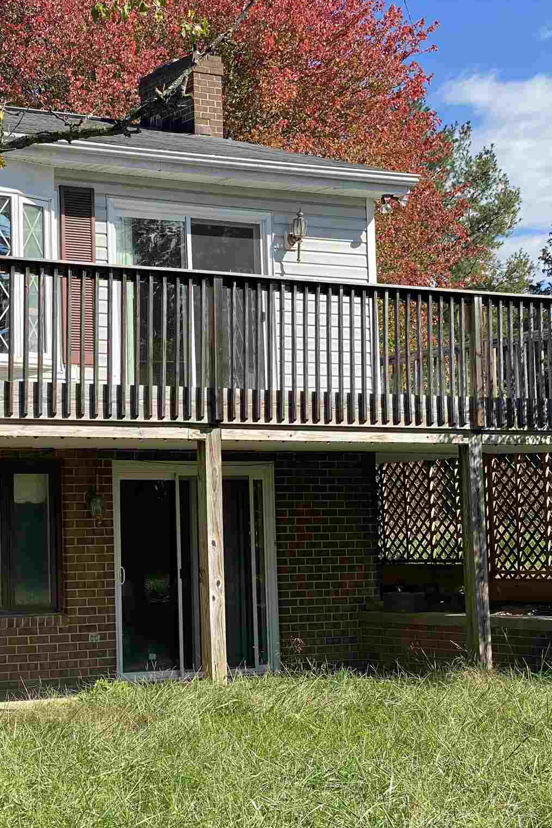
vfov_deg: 27.7
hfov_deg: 18.4
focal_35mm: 73
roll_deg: +0.6
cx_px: 78
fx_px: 1678
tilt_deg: +3.7
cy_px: 417
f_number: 2
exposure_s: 1/841
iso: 20
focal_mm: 6
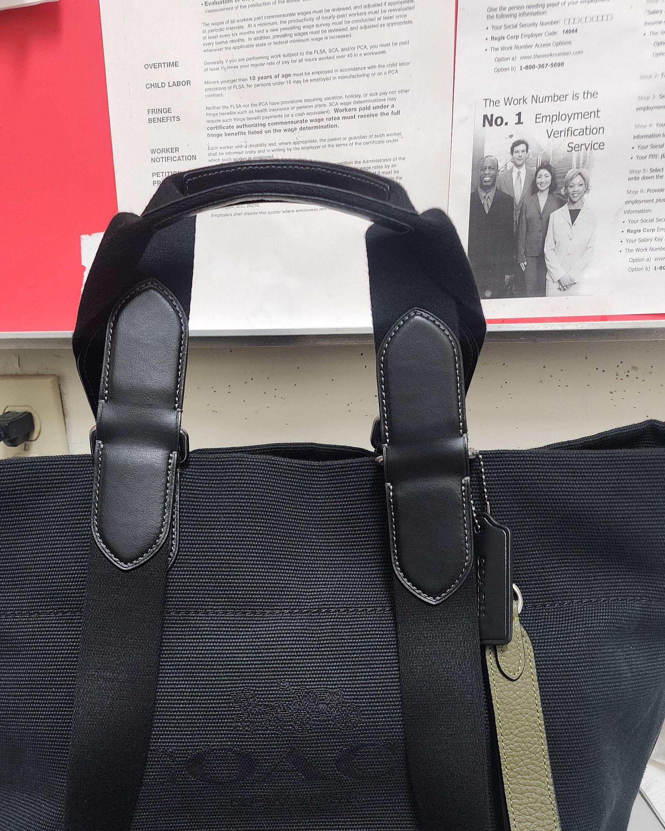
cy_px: 614
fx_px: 861
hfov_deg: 41.9
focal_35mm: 35
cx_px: 246
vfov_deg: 49.7
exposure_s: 1/120
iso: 640
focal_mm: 6.4
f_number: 1.8
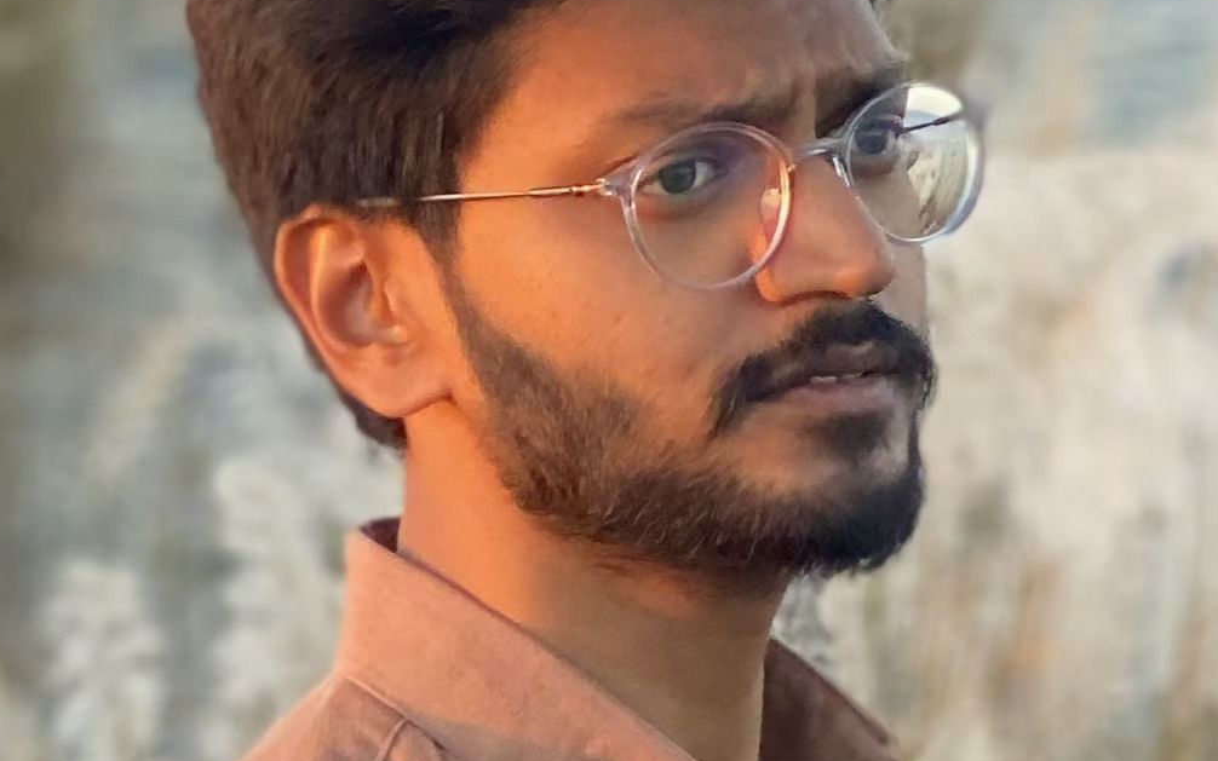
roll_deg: +0.3
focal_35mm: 172
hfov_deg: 12.2
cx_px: 592
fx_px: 5710
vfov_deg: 7.6
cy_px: 197
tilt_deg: -9.7
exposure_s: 1/123
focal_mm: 6
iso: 50
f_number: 2
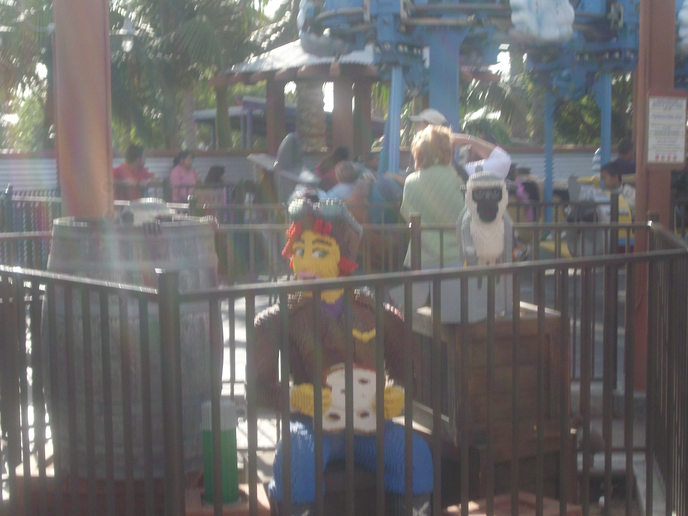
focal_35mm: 67
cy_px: 258
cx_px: 344
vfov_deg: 21.9
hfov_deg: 29.0
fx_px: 1332
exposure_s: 1/60
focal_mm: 11.2
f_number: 10.6
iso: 129
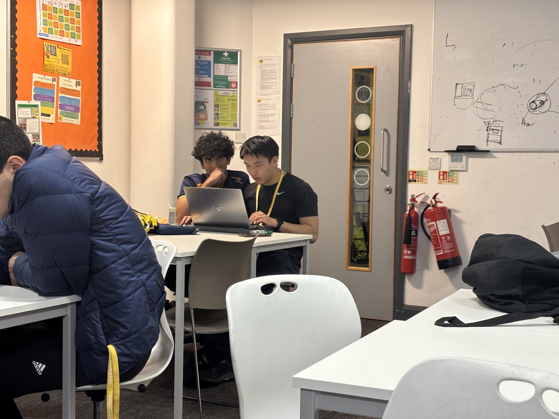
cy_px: 210
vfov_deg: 28.0
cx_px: 280
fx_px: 840
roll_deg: -1.7
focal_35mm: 52
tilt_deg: -2.6
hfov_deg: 36.8
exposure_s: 1/50
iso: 80
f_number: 1.6
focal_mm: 5.96
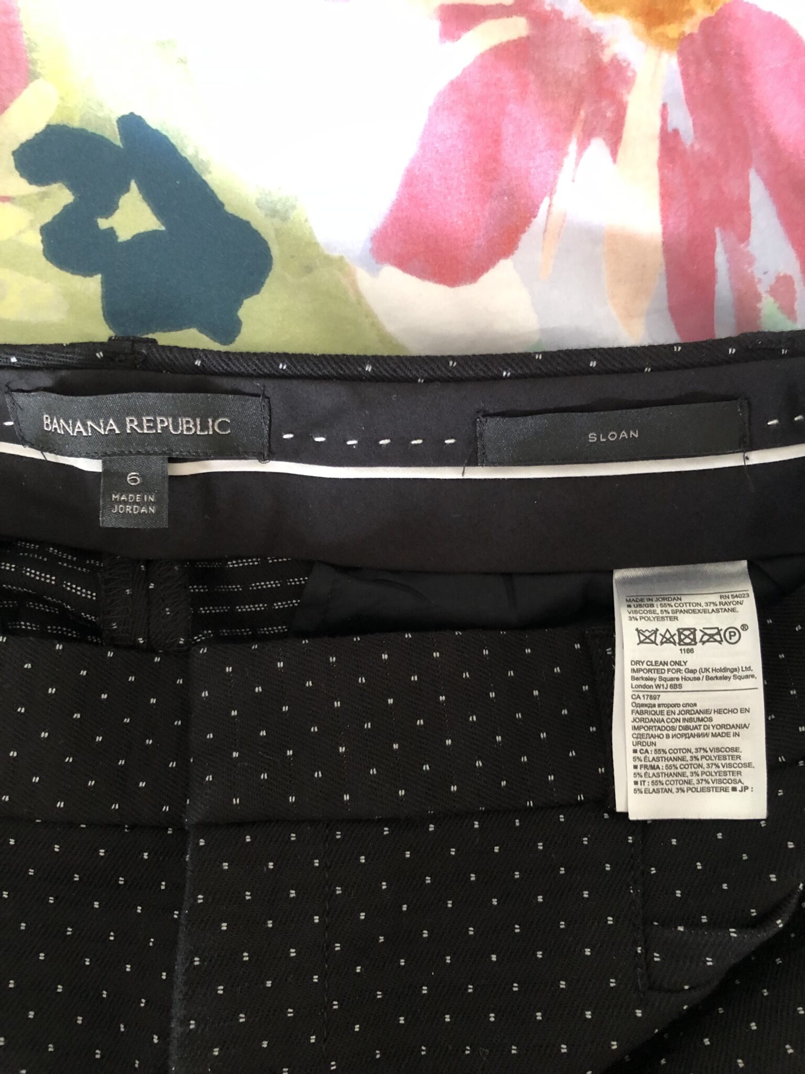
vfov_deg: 63.4
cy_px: 537
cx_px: 402
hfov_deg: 49.7
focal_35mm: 28
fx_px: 868
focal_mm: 4
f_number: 1.8
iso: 80
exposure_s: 1/7
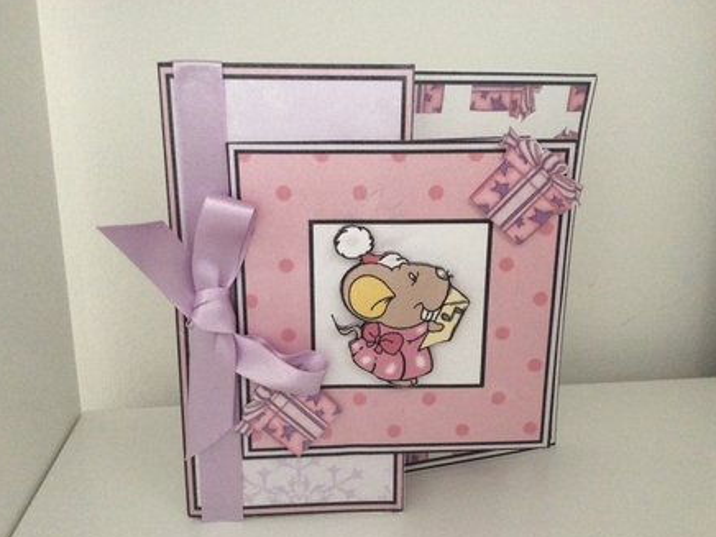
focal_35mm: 33
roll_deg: +0.3
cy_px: 271
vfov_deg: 42.9
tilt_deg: -14.9
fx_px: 683
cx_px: 353
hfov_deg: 55.4
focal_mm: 3.3
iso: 250
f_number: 2.4
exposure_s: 1/25
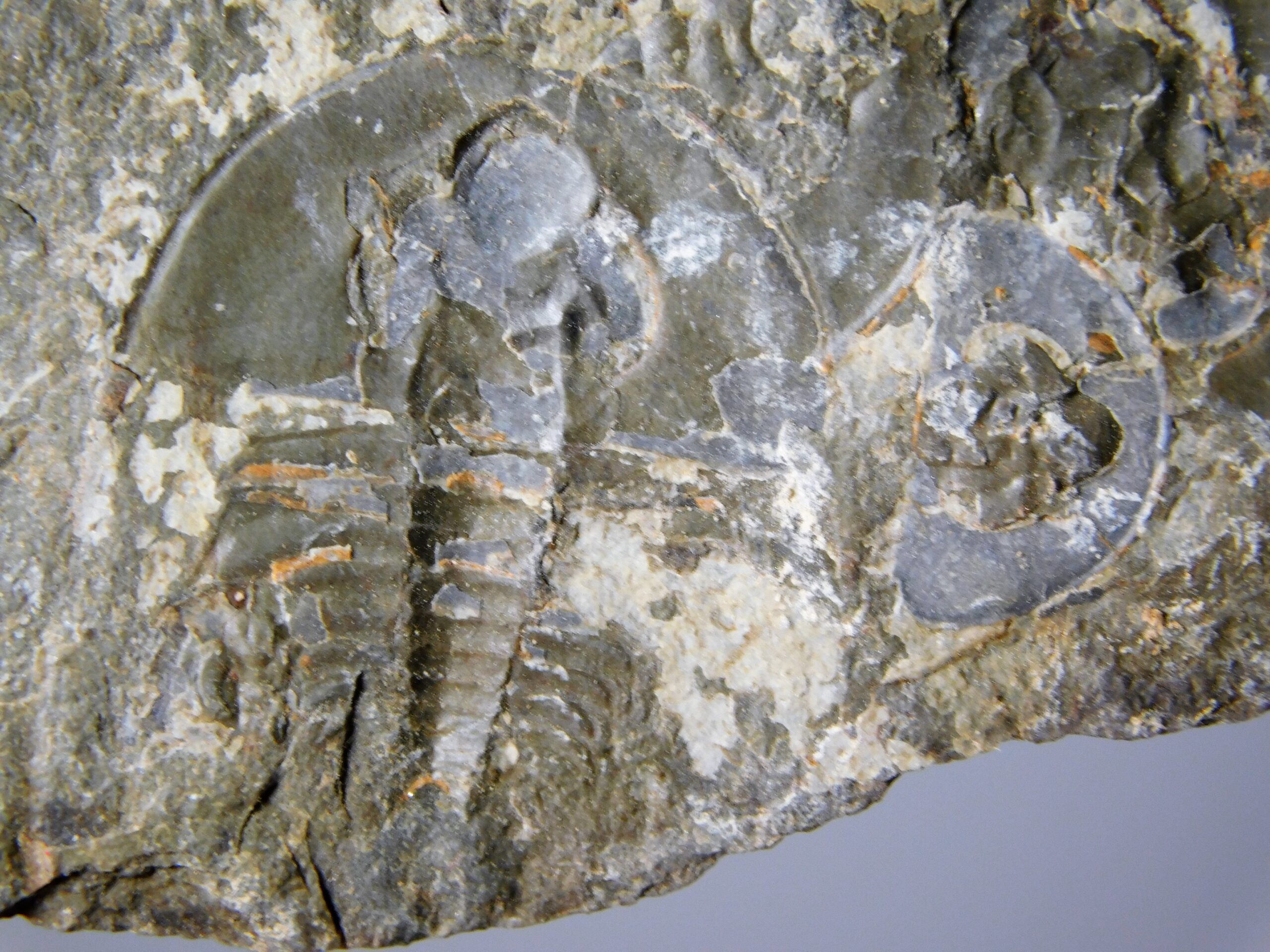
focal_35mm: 232
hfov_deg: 8.5
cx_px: 635
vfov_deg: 6.4
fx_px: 8512
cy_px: 476
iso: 125
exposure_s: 1/80
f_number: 5.6
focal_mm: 41.3
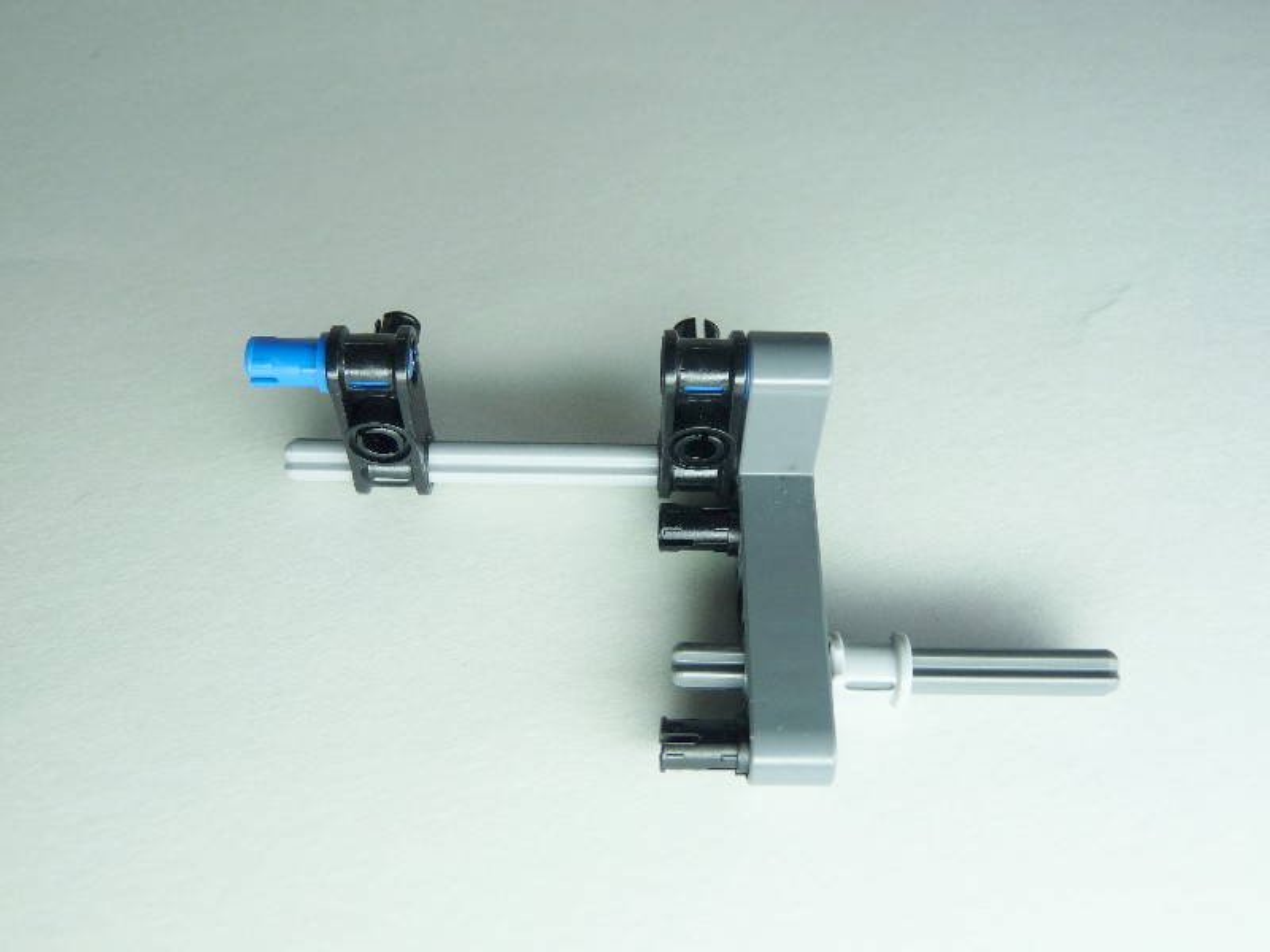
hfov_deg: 52.6
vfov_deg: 40.7
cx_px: 635
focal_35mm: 35
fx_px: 1284
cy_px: 476
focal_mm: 6.2
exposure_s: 1/60
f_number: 3
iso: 100
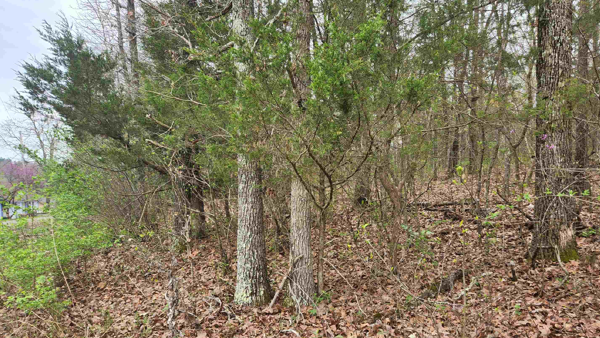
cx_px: 320
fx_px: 430
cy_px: 219
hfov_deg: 69.8
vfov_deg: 42.5
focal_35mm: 27
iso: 50
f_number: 1.8
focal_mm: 5.4
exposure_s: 1/180
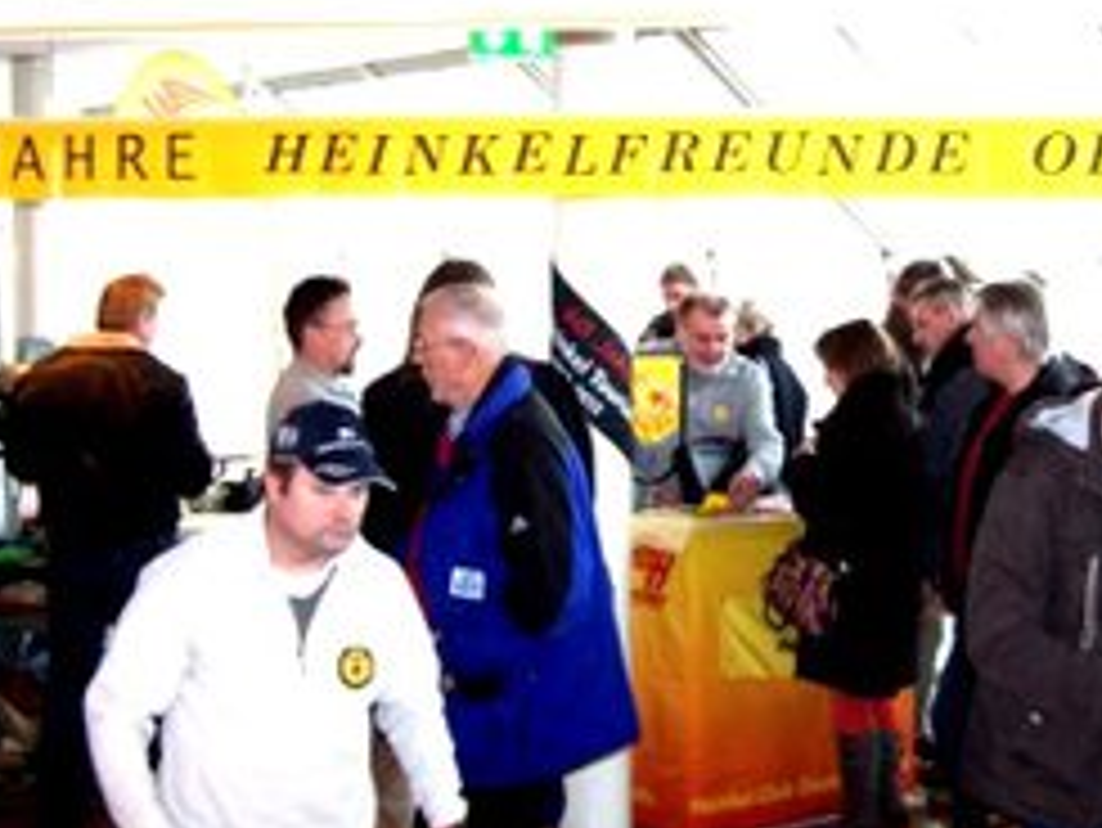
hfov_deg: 31.0
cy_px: 360
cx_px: 720
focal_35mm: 62
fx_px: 1975
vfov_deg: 23.7
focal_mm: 6.3
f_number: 2.8
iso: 140
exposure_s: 1/60
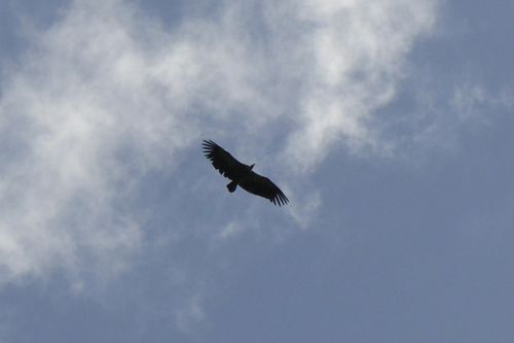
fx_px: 1499
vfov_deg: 13.0
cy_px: 172
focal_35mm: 105
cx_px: 257
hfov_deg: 19.5
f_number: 14
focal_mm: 105
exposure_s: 1/800
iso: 500
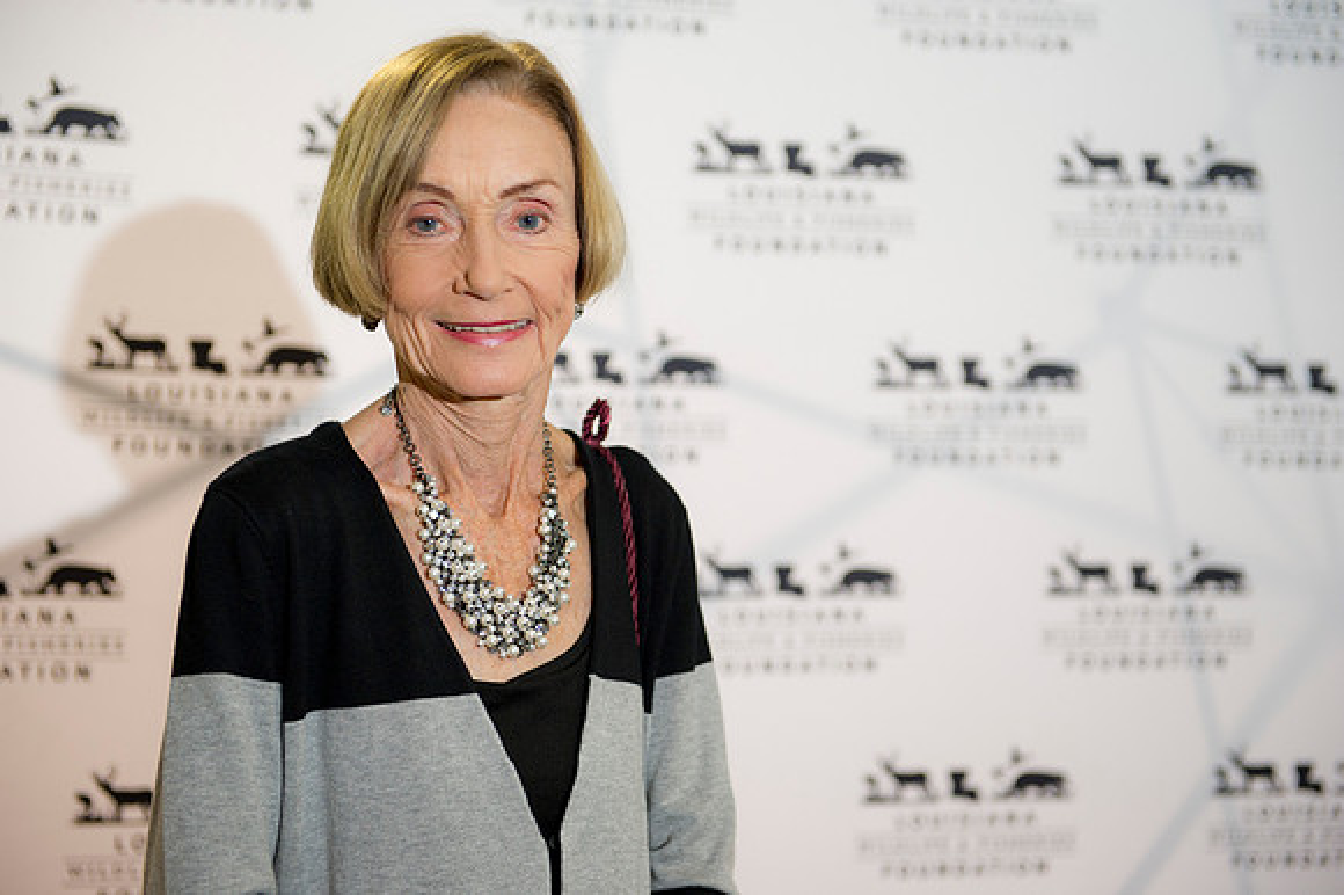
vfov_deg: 23.4
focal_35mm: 58
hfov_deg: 34.5
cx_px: 672
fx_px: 2164
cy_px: 448
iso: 800
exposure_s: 1/100
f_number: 3.2
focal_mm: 58
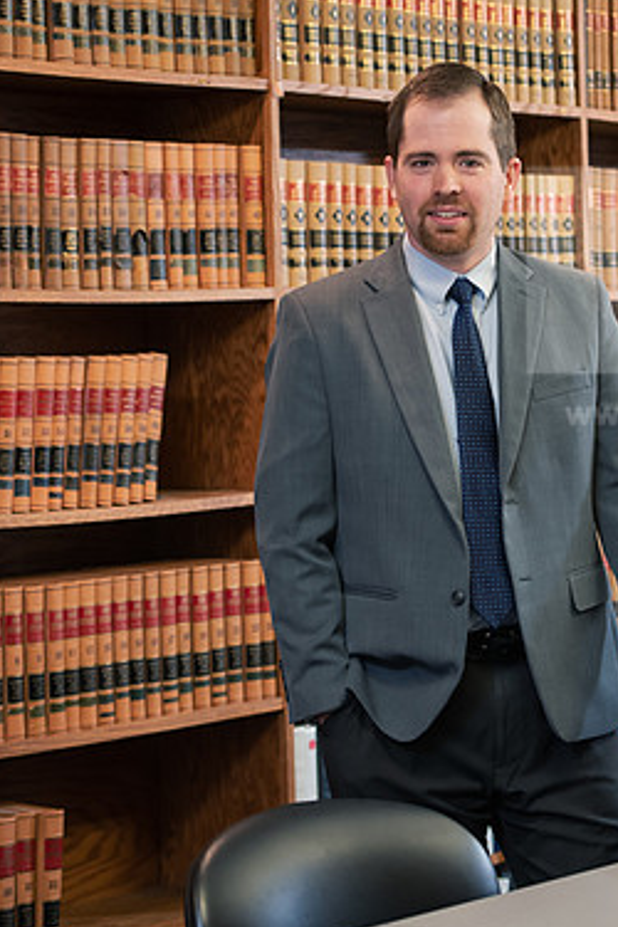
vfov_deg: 17.6
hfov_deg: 11.8
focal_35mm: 116
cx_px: 452
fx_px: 2987
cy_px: 466
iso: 1000
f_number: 3.2
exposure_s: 1/125
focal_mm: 75
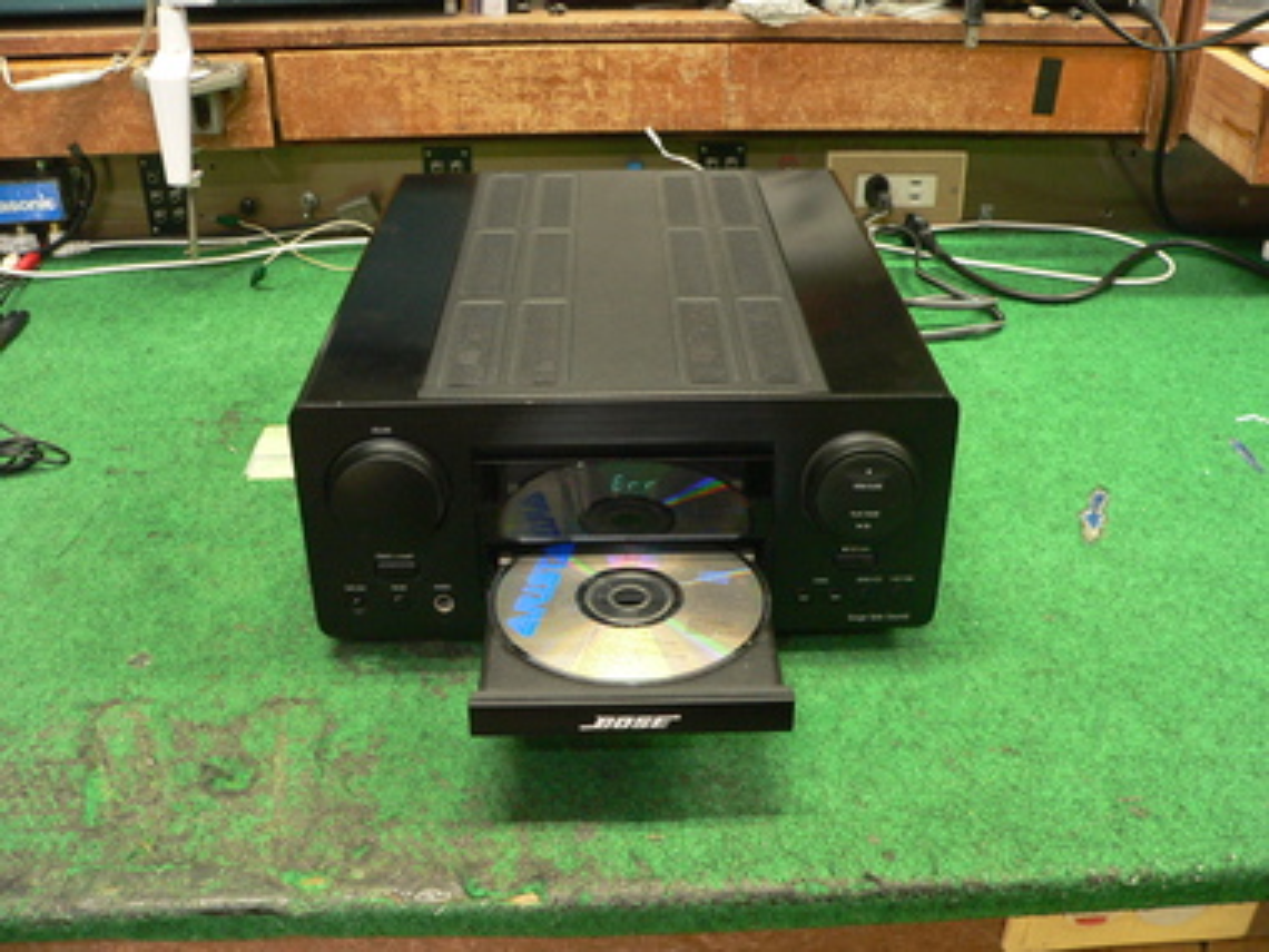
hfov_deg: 51.4
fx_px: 1320
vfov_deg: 39.7
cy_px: 476
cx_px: 634
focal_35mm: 36
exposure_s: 1/8
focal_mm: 6
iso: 200
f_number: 2.8
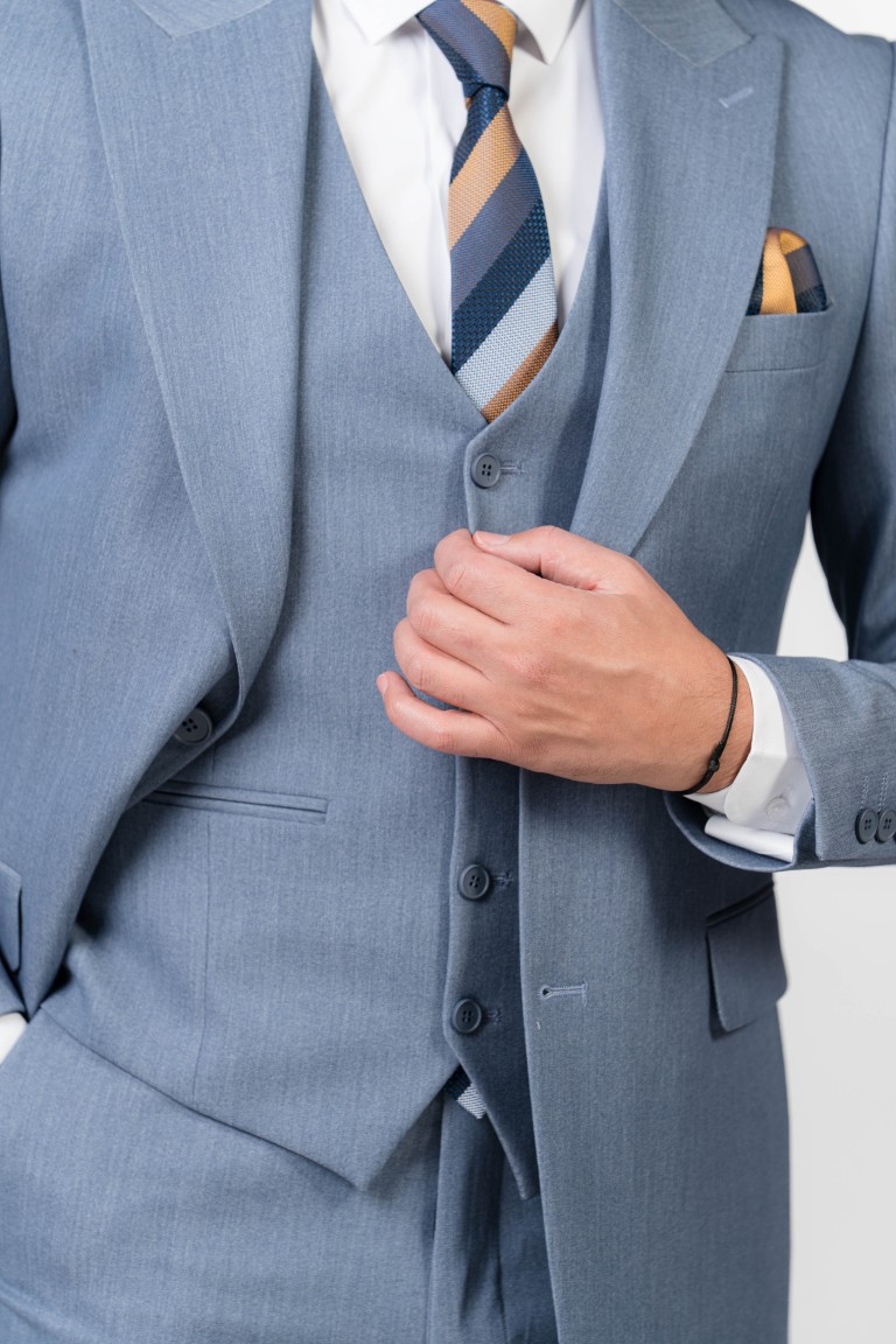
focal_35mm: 200
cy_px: 672
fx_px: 7466
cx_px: 448
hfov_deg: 6.9
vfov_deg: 10.3
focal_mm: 200
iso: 400
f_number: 4
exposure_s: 1/400
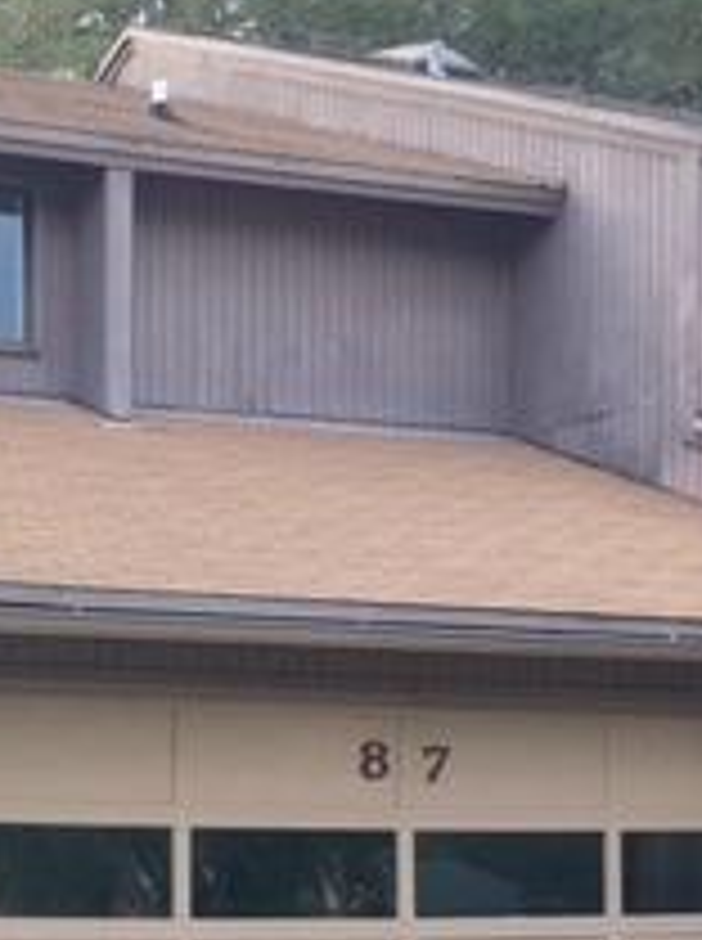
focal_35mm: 89
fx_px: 2414
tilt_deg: -0.3
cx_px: -122
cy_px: 944
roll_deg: +0.1
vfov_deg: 21.3
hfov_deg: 16.0
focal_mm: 4.15
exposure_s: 1/207
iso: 25
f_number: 2.2
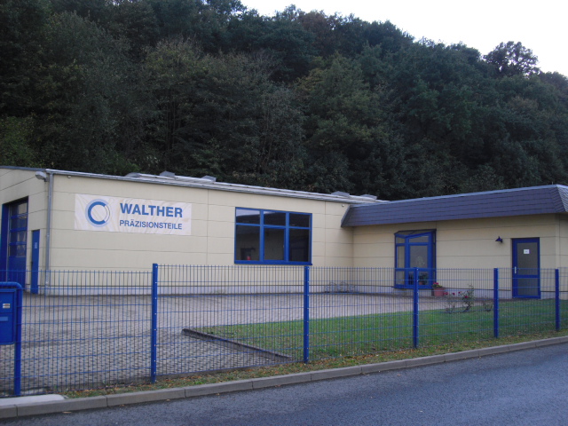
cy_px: 213
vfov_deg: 37.7
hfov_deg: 49.0
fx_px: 624
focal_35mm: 38
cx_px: 284
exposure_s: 1/320
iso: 100
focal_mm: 6.2
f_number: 2.8
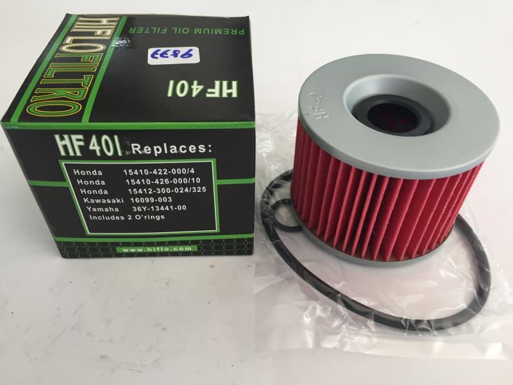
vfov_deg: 48.2
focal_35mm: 29
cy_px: 192
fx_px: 430
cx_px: 256
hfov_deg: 61.7
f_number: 2.2
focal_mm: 4.15
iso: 32
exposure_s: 1/40
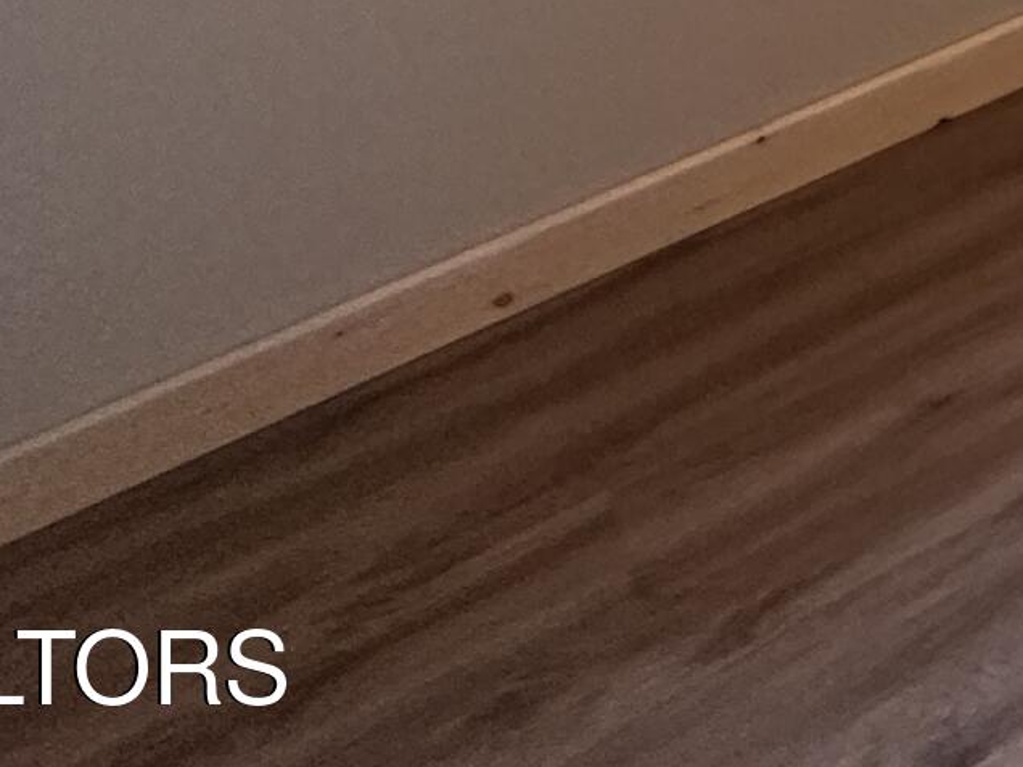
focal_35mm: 66
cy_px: -974
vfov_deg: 15.2
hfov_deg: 19.7
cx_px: 1937
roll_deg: +3.2
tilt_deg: -5.0
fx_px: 1950
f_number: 2.2
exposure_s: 1/60
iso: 320
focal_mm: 2.22
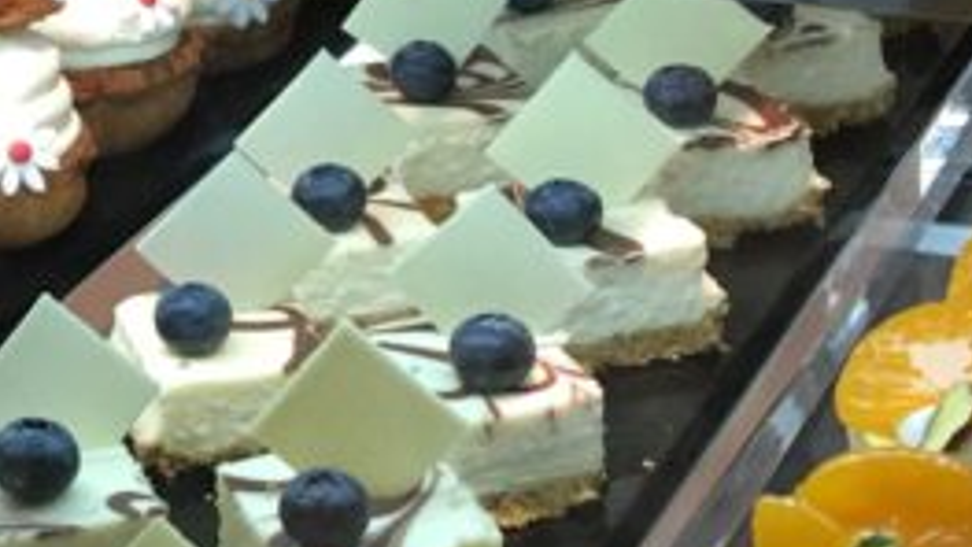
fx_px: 3170
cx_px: -303
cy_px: 4
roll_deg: +4.6
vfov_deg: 9.8
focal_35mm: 123
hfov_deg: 16.4
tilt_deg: -17.2
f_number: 2.2
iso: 64
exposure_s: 1/33
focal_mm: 4.15
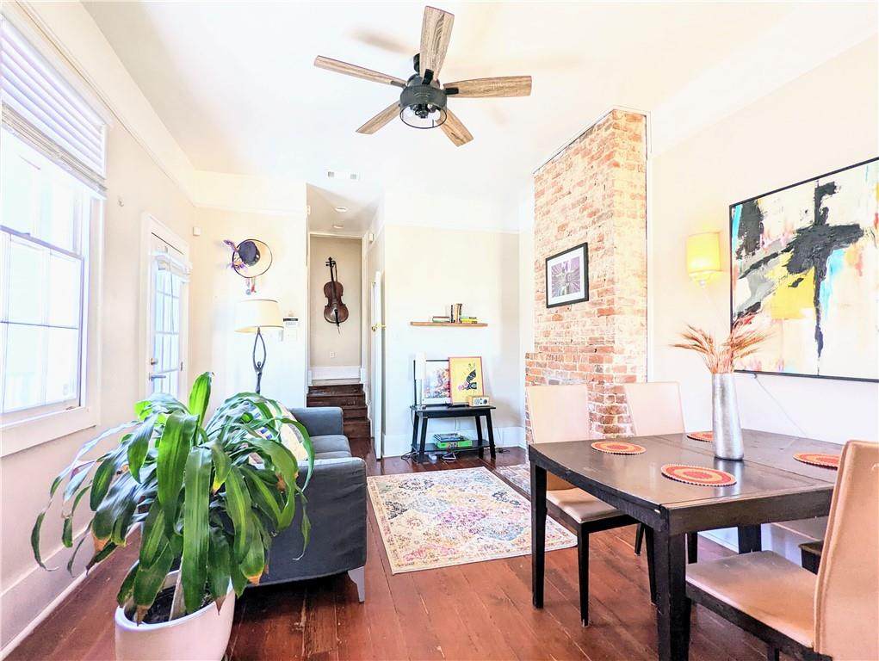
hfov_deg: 94.4
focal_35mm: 16
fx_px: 407
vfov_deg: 78.2
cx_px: 440
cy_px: 330
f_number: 2.2
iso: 50
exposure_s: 1/72.3
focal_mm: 2.35
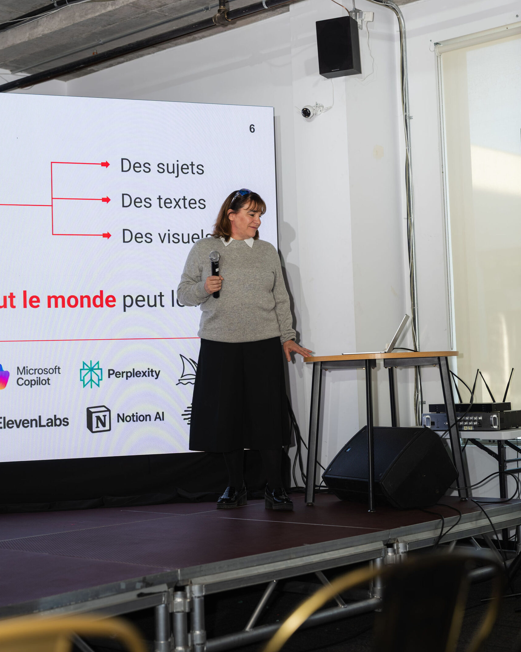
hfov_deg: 25.0
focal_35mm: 61
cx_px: 260
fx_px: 1176
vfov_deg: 30.9
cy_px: 301
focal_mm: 54
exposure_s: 1/160
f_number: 2.8
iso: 250
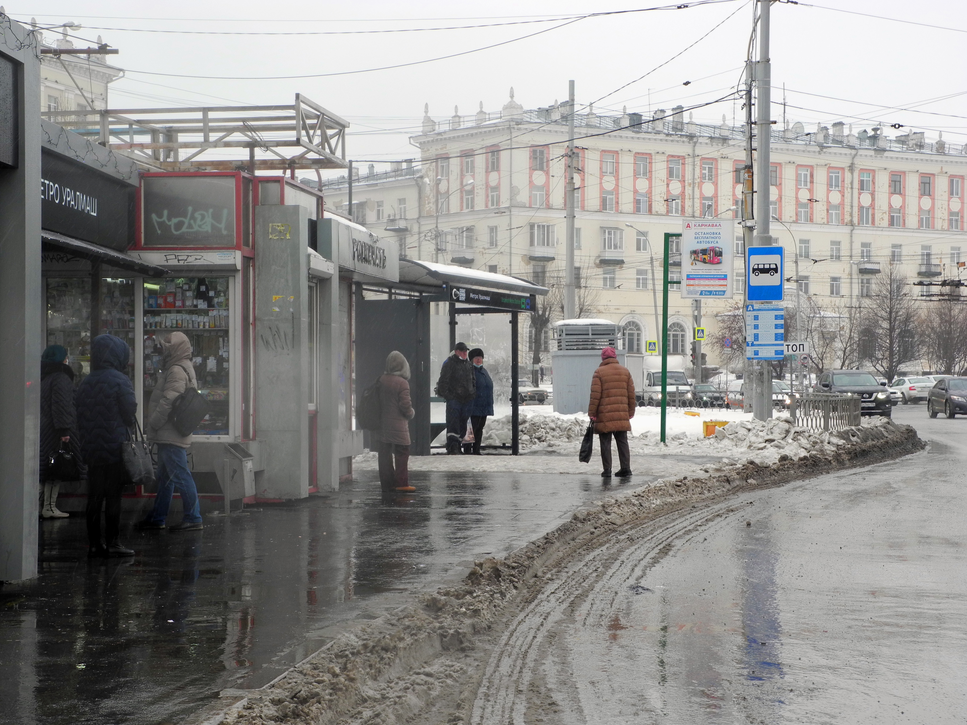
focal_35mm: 68
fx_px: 1900
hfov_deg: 28.6
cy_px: 362
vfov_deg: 21.6
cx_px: 484
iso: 100
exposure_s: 1/81.2
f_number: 5.6
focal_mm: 14.5
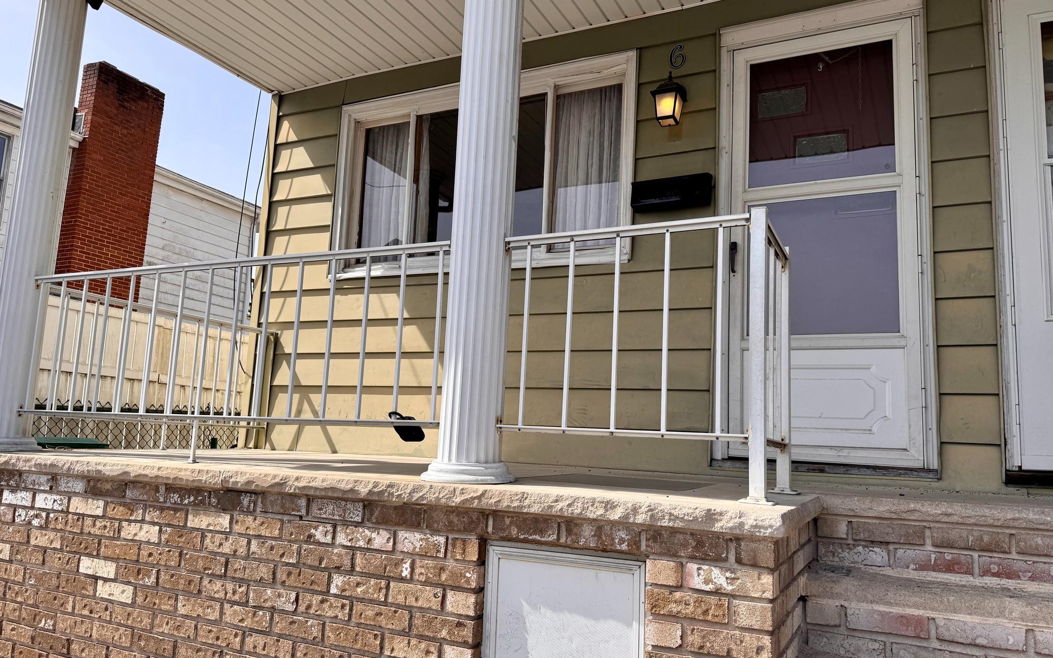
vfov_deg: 47.6
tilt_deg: +7.8
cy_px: 334
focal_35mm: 26
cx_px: 530
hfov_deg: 70.4
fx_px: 746
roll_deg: -2.6
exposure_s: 1/3597
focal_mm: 6.76
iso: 80
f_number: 1.78
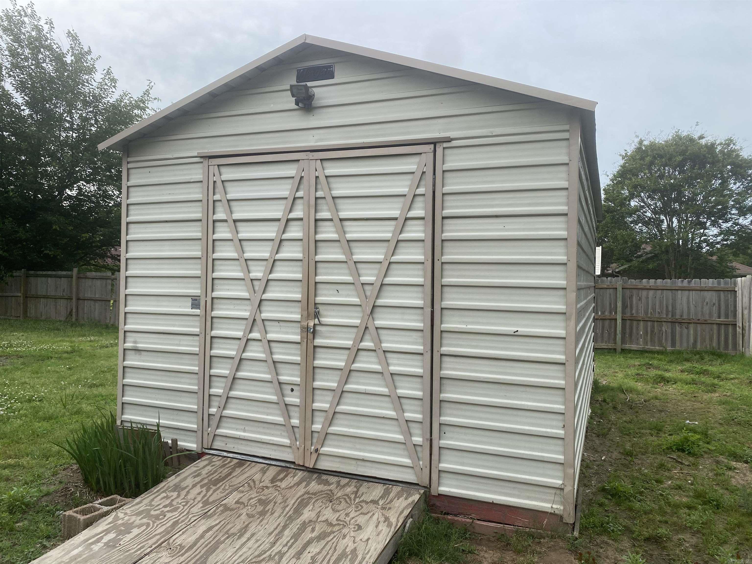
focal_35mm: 26
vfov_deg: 53.1
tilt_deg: +0.4
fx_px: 565
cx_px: 376
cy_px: 282
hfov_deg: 67.3
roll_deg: -3.0
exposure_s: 1/1395
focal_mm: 4.25
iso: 32
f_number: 1.8
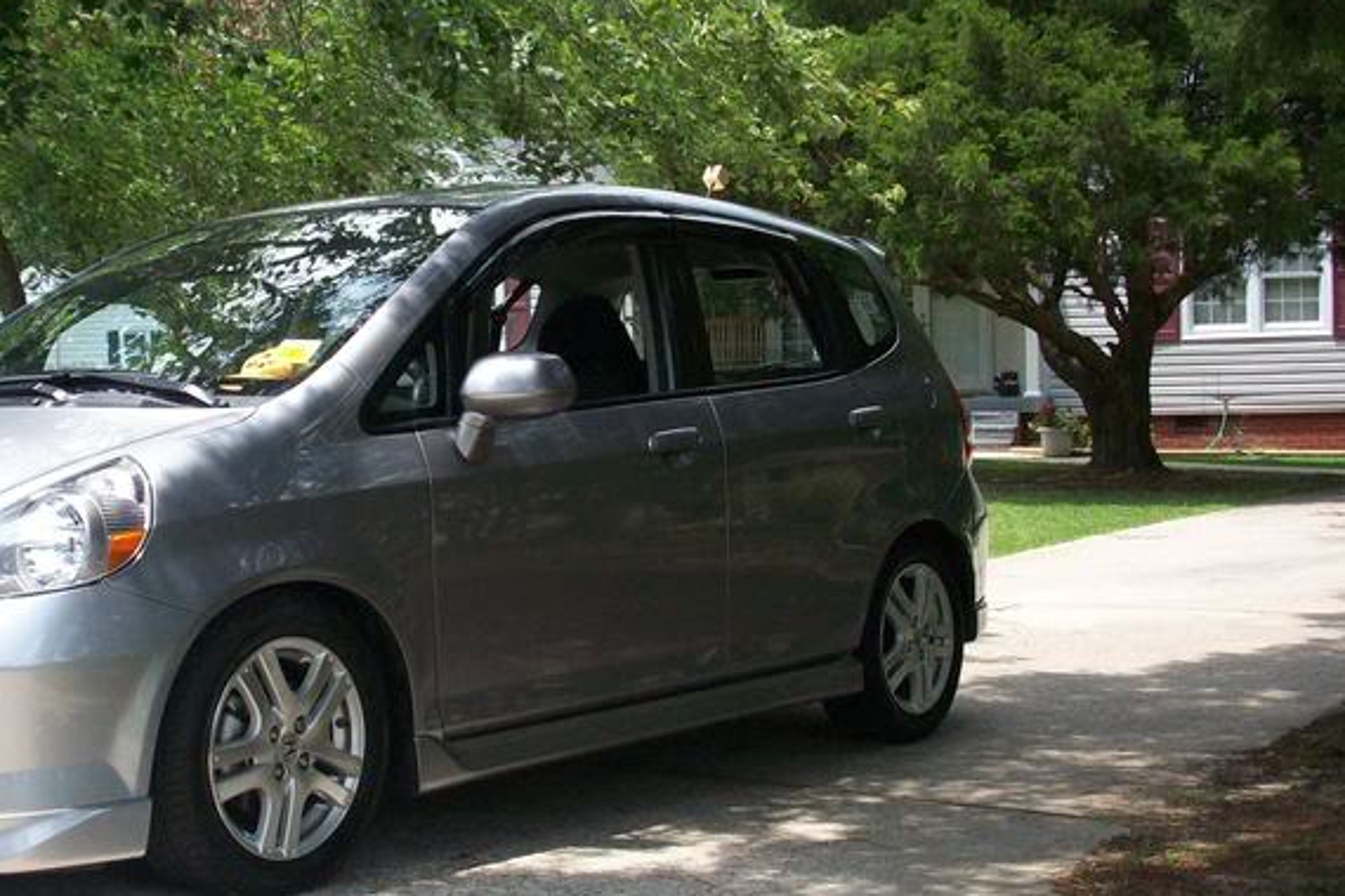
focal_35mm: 54
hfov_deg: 36.4
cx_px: 413
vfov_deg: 25.0
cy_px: 493
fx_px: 2017
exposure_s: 1/508
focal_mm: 6.2
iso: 80
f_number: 2.8
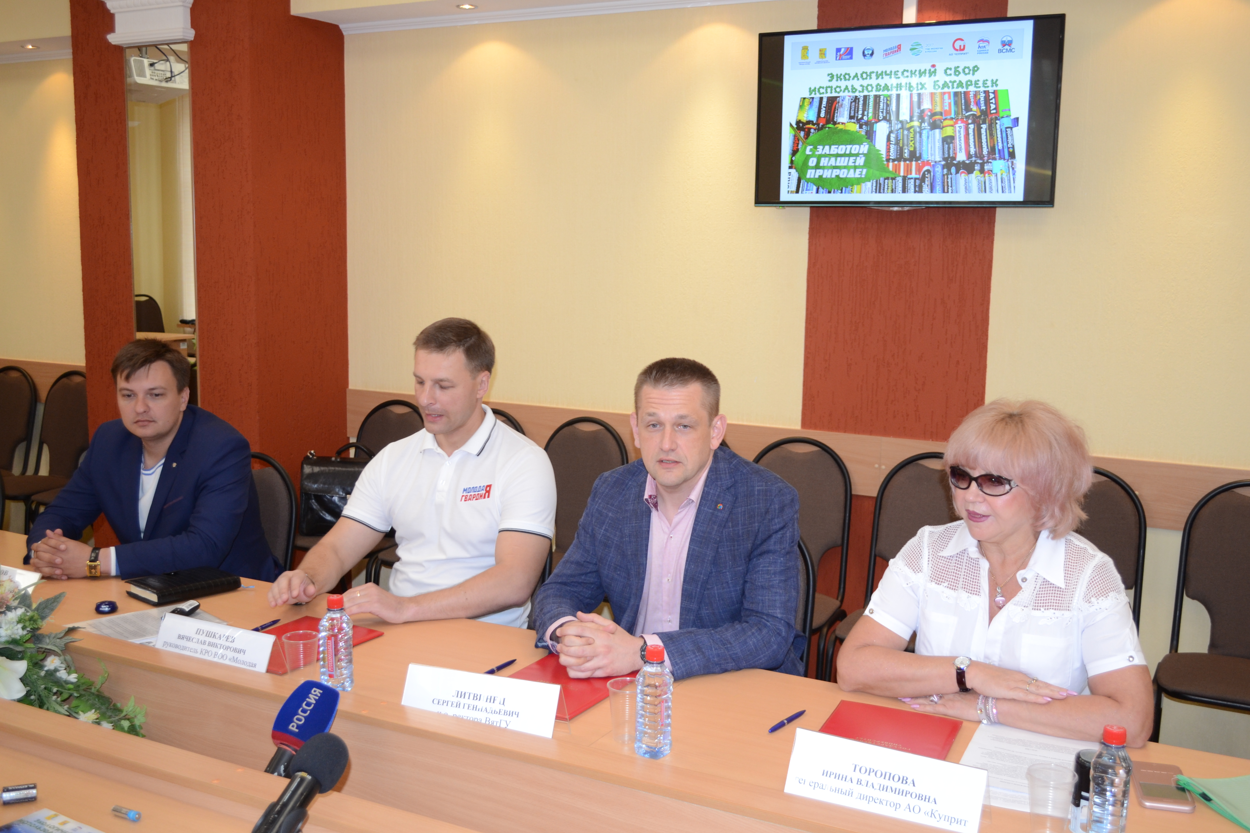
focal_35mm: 36
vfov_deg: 36.9
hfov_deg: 53.1
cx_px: 625
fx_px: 1250
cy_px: 416
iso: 400
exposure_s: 1/60
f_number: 4
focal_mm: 24
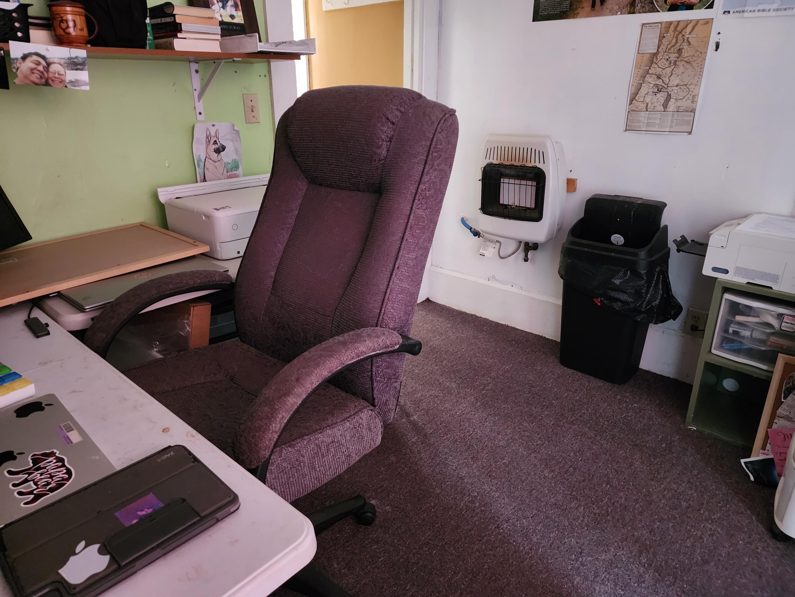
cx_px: 398
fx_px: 528
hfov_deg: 73.9
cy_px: 298
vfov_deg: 58.9
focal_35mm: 23
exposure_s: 1/24
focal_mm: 6.4
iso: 1000
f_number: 1.8
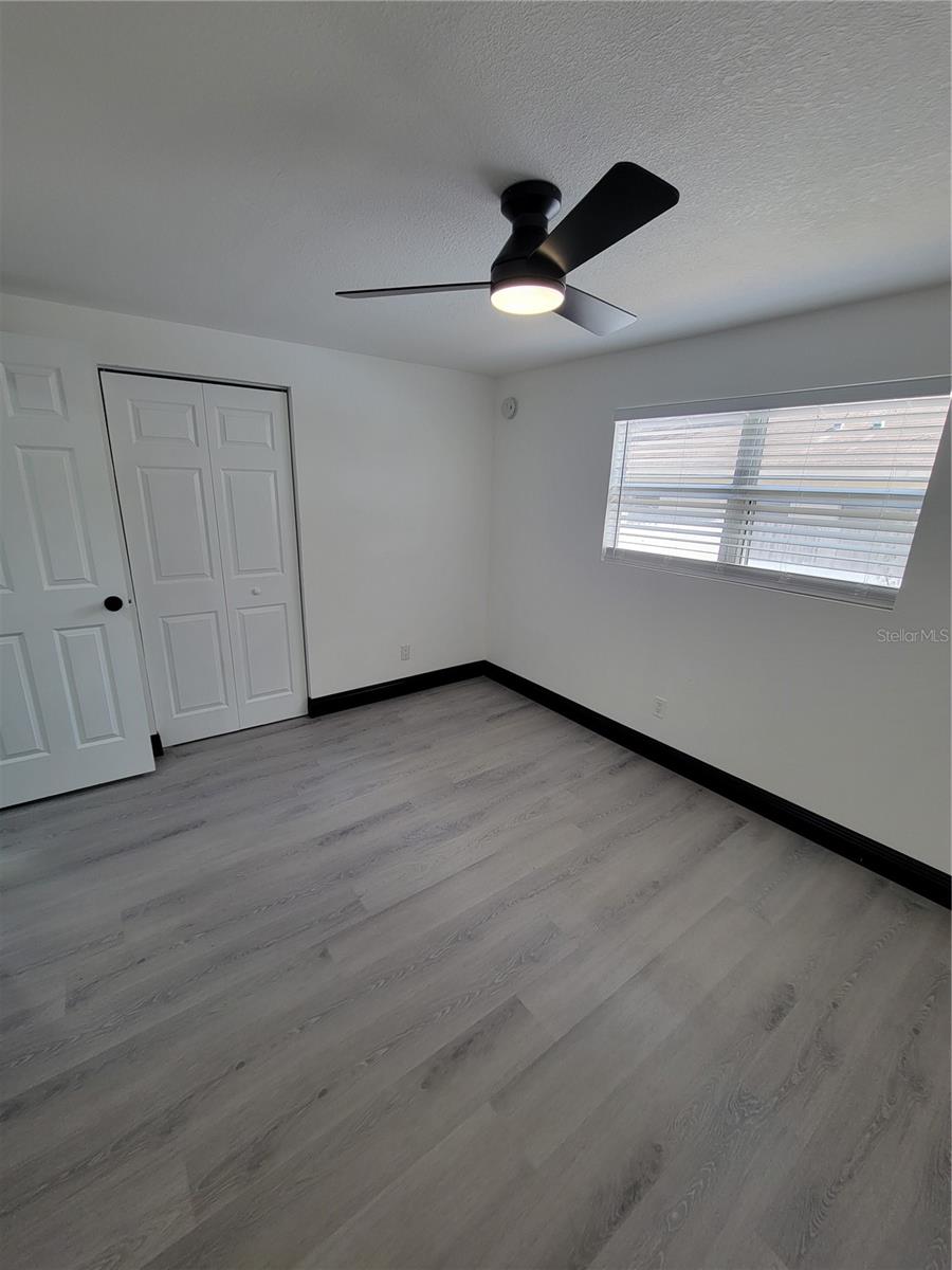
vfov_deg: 106.2
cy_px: 635
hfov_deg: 89.9
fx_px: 477
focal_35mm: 13
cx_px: 476
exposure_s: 1/60
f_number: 2.2
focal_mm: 2.2
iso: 80
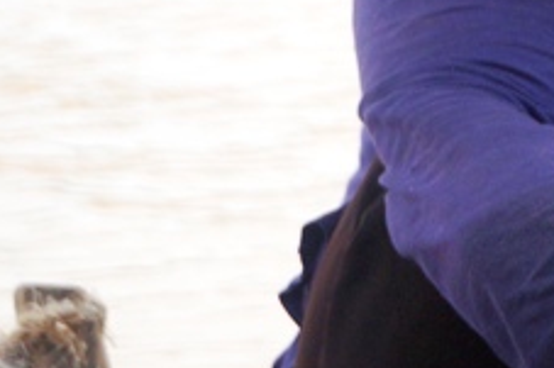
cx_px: 844
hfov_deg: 8.5
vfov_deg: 5.8
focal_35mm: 238
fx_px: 3656
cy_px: -7
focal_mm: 45
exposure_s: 1/2000
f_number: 5.6
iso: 640
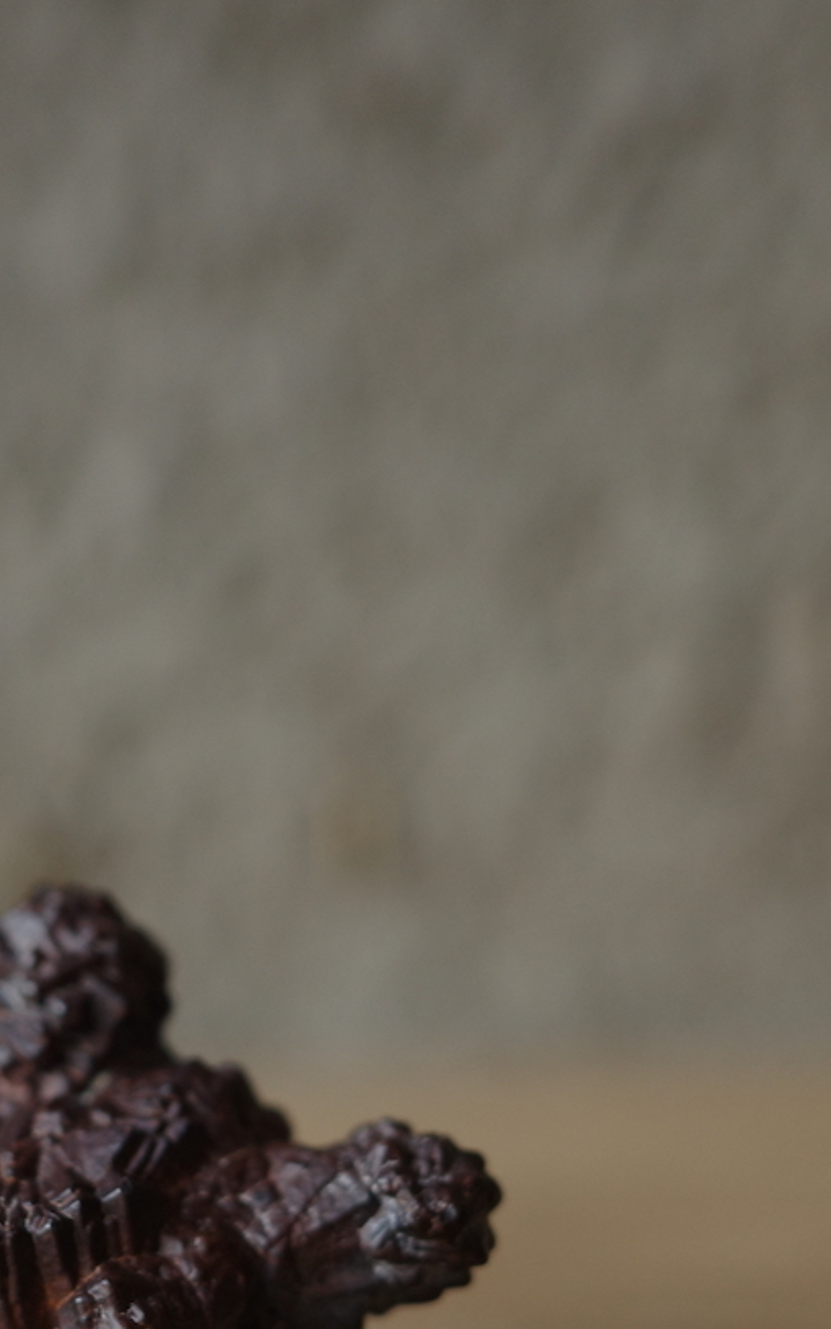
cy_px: 968
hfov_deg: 13.8
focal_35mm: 94
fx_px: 3405
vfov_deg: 21.9
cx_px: 178
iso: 200
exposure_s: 1/100
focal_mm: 26
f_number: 2.8
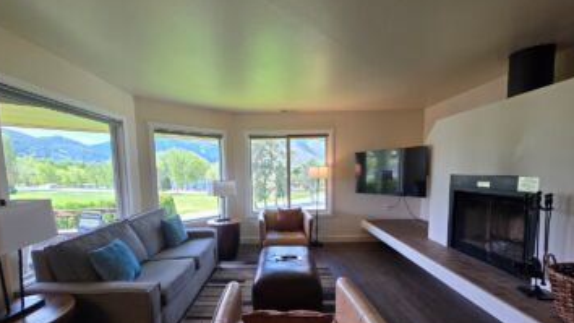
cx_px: 277
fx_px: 243
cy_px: 198
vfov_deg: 66.2
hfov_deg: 99.3
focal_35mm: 16
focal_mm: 2.2
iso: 50
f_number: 1.9
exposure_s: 1/120
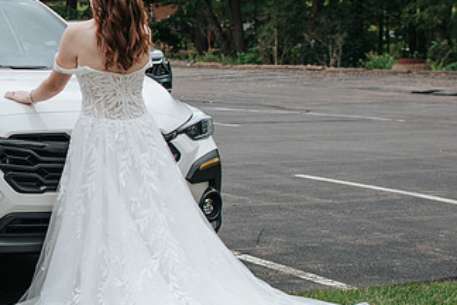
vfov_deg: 11.4
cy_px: 160
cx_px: -45
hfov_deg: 16.5
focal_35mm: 120
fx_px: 1523
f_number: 3.5
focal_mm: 35
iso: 200
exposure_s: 1/800
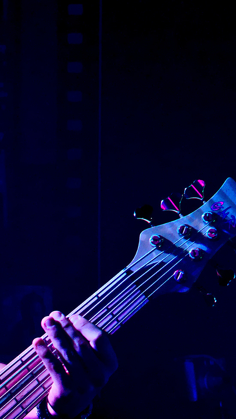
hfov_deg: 2.8
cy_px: 243
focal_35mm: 430
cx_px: -187
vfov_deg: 5.0
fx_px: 4786
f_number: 5.6
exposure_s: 1/100
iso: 3200
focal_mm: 130
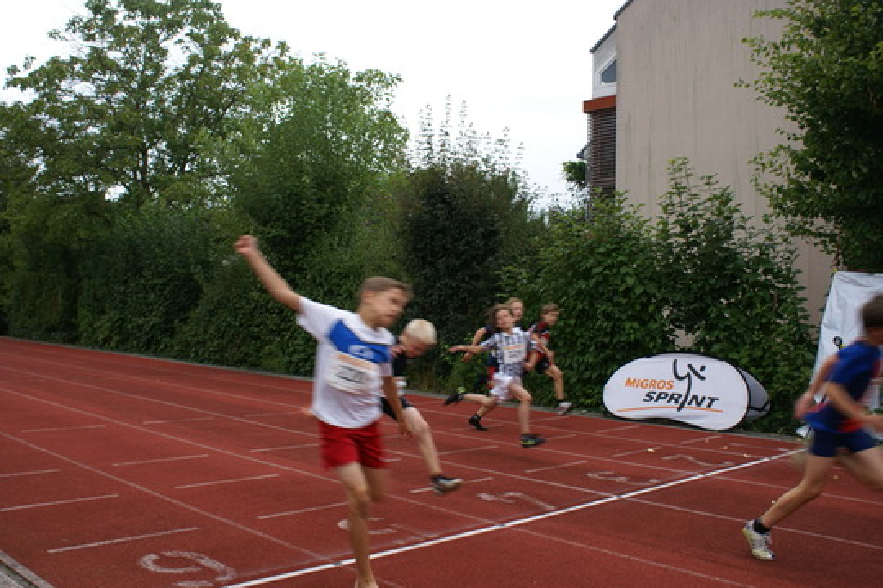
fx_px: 809
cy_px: 294
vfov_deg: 40.0
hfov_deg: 57.2
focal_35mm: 33
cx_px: 442
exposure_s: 1/125
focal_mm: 22
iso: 100
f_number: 4
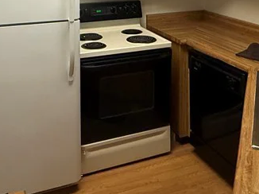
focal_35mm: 44
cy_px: -41
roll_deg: +0.4
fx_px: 329
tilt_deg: -0.9
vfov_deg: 28.4
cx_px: 117
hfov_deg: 42.9
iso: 320
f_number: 2.2
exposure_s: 1/120
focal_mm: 2.22
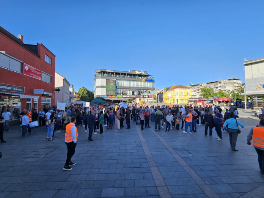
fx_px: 99
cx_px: 132
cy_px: 99
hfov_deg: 106.2
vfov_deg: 89.9
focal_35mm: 13
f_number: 2.2
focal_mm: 2.2
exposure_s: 1/1189
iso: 50
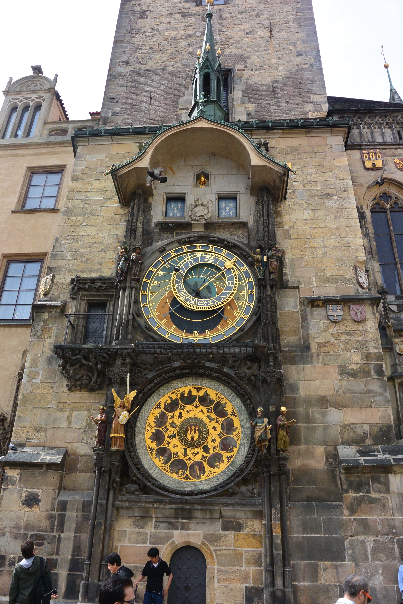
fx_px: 487
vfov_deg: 63.7
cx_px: 202
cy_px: 302
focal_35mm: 29
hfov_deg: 45.0
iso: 160
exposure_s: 1/800
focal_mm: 11
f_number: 5
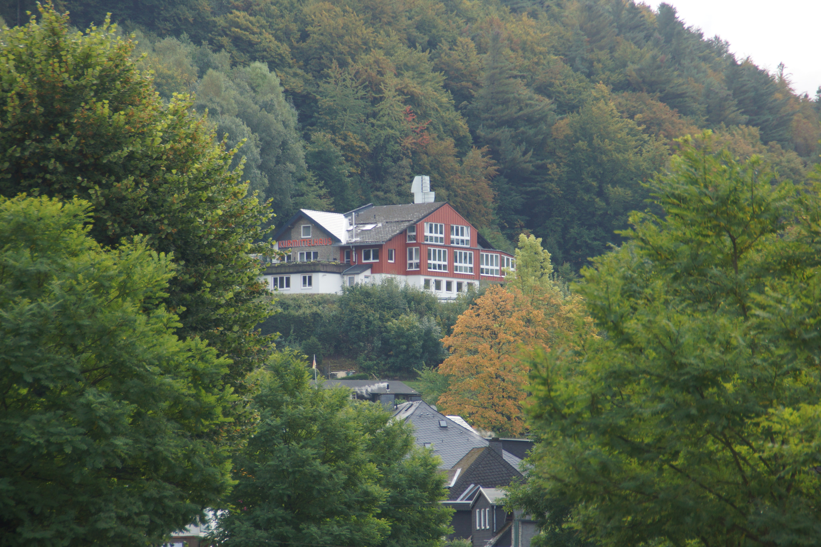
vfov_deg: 6.1
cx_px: 410
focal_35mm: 225
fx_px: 5130
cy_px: 274
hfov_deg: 9.1
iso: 200
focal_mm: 150
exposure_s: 1/250
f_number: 6.3
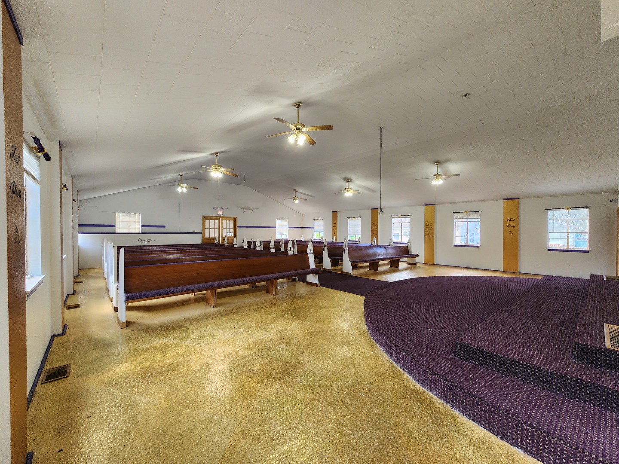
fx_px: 232
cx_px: 310
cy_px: 232
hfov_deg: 106.2
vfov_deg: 89.9
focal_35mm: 13
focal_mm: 2.2
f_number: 2.2
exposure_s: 1/60
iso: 100
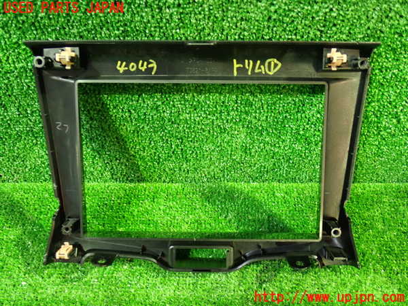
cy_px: 153
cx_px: 204
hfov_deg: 51.4
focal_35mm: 36
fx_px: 424
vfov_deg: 39.7
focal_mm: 6.37
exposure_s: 1/15
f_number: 2.5
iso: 800
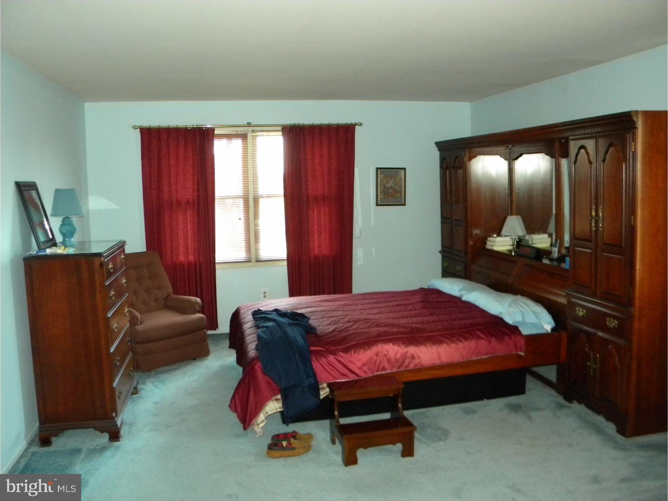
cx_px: 334
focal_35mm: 28
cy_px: 250
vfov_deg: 49.7
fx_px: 540
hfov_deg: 63.4
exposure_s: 1/26
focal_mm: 5
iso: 400
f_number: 3.5
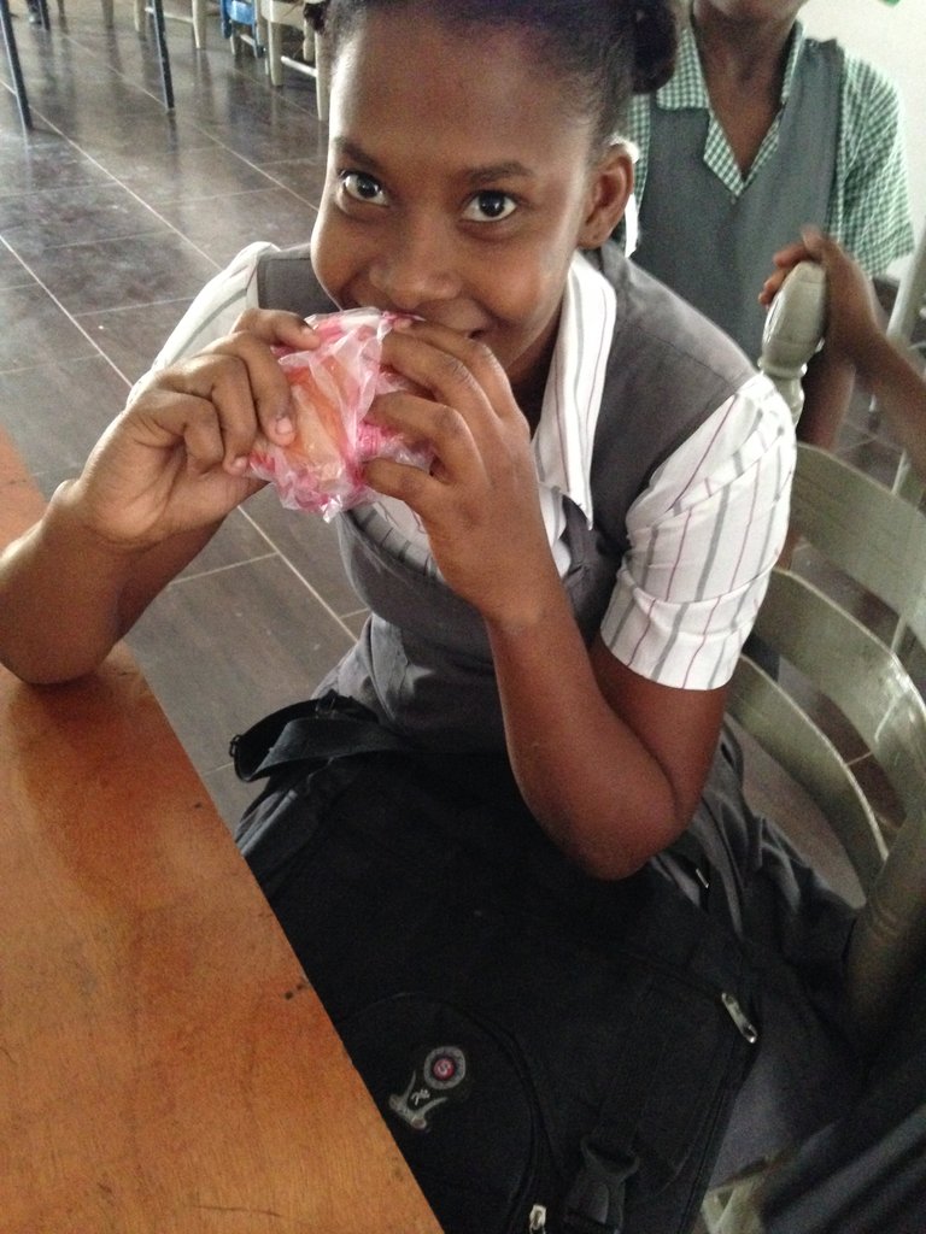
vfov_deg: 55.4
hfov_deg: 42.9
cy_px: 617
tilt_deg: -36.5
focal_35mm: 33
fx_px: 1177
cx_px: 463
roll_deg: -2.1
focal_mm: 4.12
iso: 800
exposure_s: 1/15
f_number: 2.4
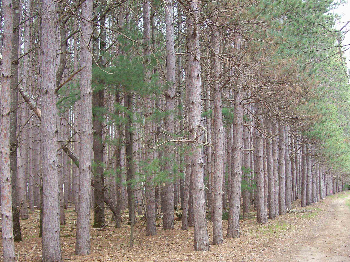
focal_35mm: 47
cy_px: 146
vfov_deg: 30.8
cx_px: 185
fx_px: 475
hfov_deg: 40.4
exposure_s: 1/119
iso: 80
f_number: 2.7
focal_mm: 6
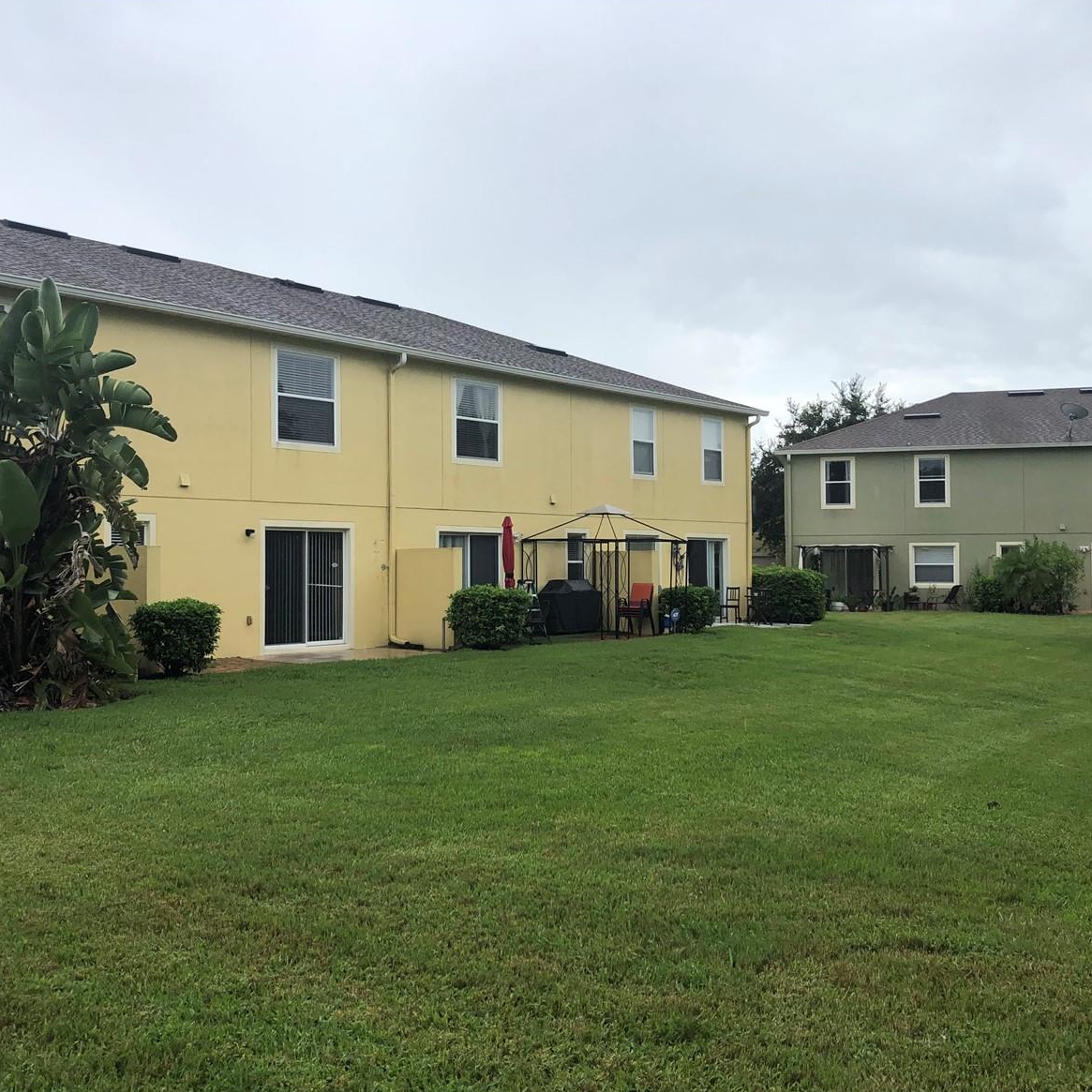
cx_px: 493
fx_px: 1213
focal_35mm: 34
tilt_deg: +0.7
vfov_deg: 48.4
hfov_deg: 48.4
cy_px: 554
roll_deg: +0.8
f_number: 1.8
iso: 20
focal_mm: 3.99
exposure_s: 1/600
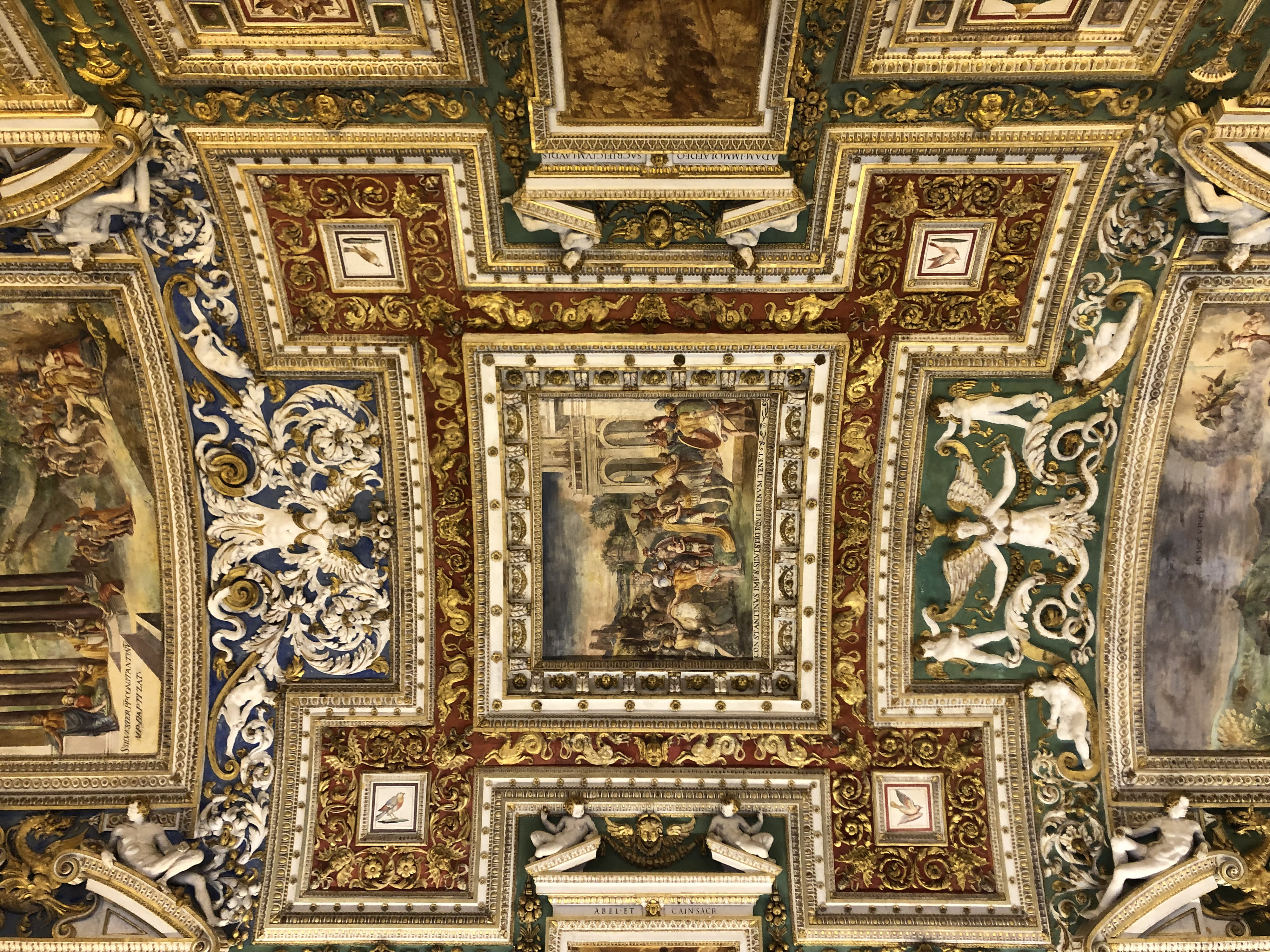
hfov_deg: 63.4
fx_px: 1027
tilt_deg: +77.4
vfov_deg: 49.7
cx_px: 635
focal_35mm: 28
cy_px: 476
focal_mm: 4
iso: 64
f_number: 1.8
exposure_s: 1/17
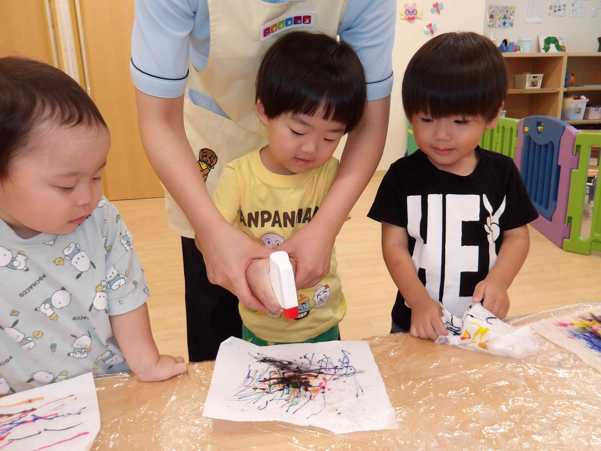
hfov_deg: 65.3
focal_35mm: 27
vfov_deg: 51.4
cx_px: 300
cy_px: 226
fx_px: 469
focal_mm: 4.9
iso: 100
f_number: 3
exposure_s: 1/32
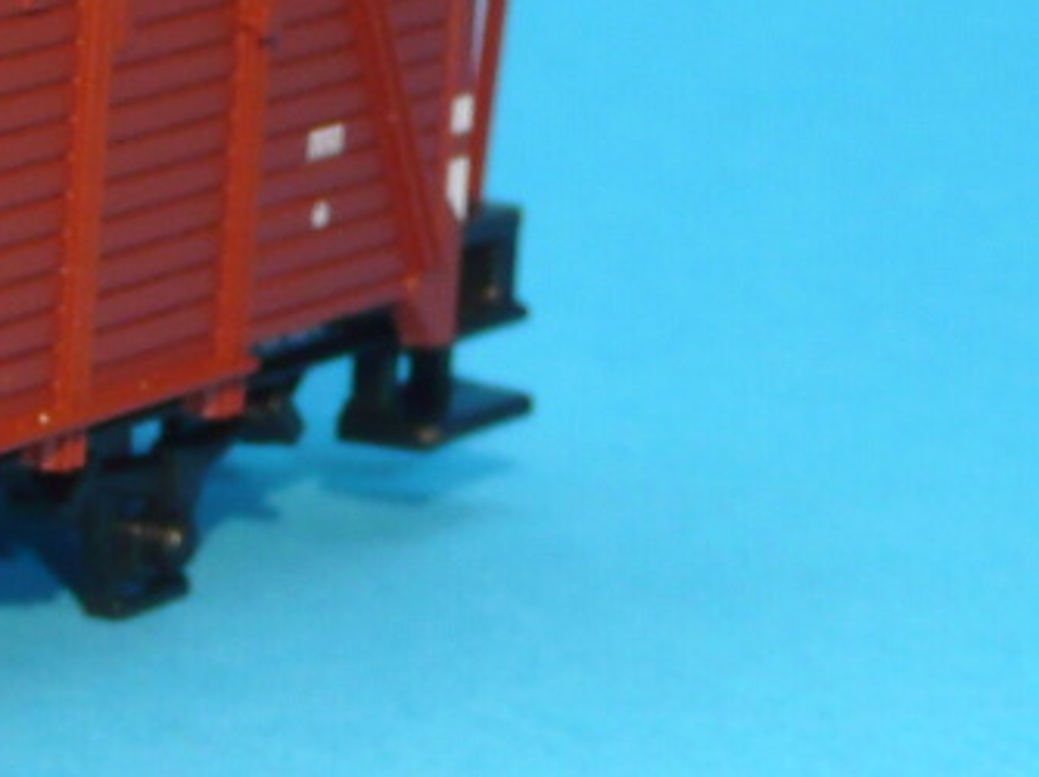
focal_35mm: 232
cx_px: -1036
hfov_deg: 8.1
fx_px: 6958
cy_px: 289
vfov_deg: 6.4
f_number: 4.3
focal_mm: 9.1
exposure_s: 1/40
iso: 100
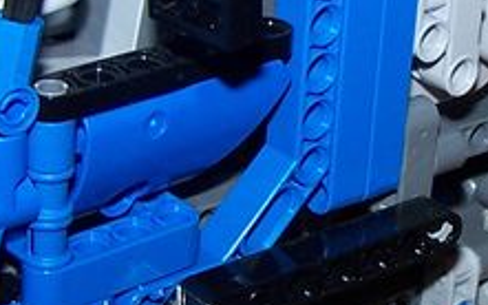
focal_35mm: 146
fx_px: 1941
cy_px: 80
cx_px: 539
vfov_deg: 9.0
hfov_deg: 14.0
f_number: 2.8
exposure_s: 1/60
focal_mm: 6.3
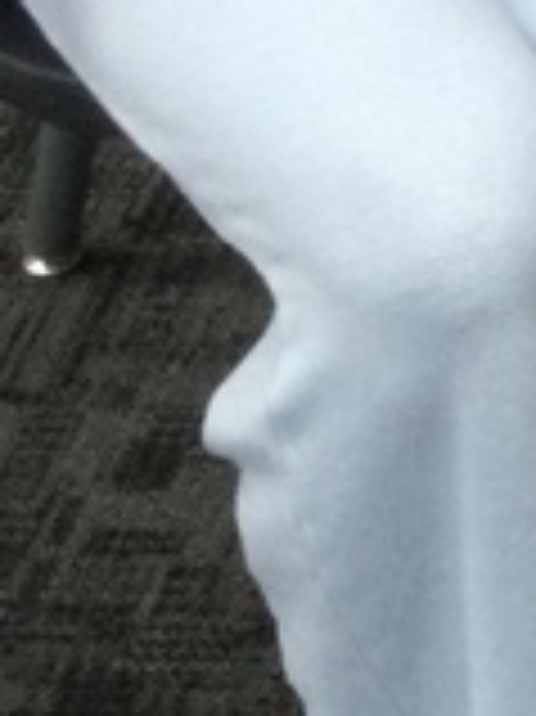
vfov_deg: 9.4
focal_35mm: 200
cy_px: -563
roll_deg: -1.9
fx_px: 4135
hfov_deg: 6.7
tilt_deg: -26.1
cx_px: 1576
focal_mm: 3.3
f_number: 2.4
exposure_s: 1/30
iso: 64
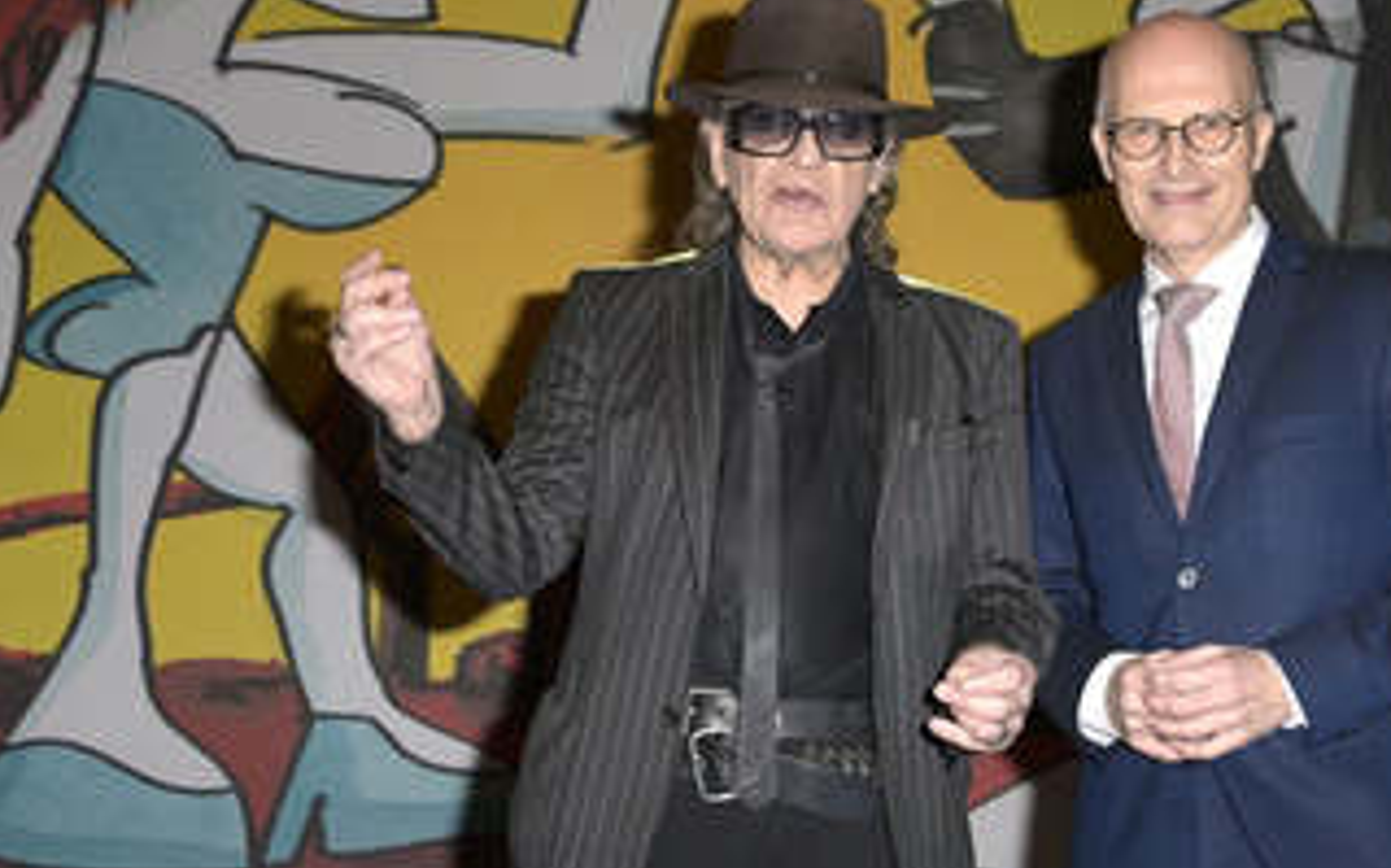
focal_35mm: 72
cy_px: 336
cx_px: 765
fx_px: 2728
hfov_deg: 28.6
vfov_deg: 18.1
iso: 1000
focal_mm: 50
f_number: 5.6
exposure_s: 1/160
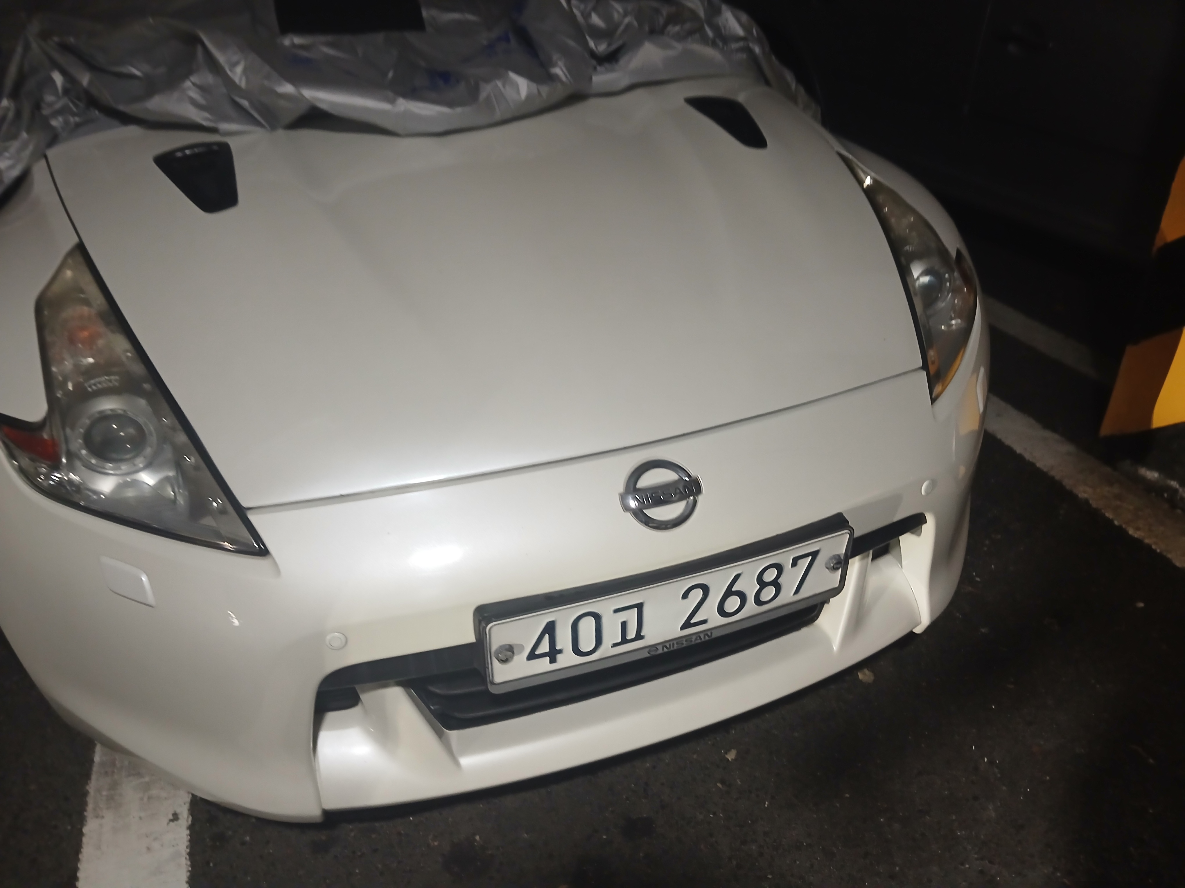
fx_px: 924
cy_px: 444
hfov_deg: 65.3
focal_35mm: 27
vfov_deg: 51.4
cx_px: 592
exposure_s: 1/24
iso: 320
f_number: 1.8
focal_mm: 3.98
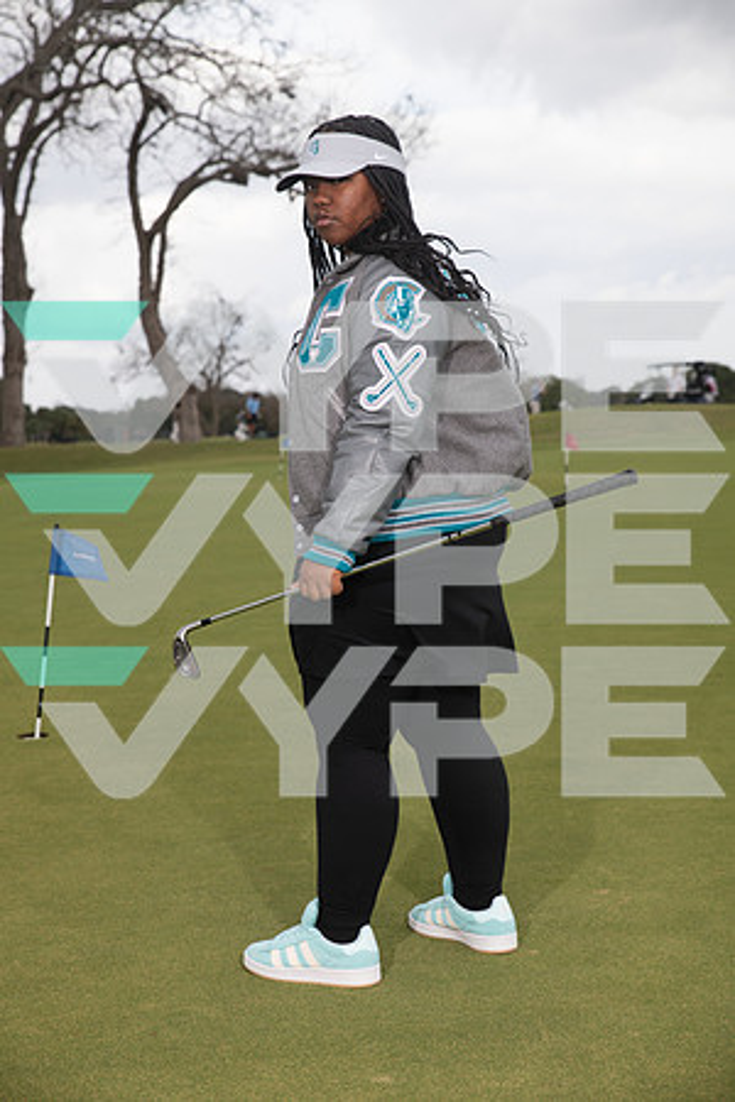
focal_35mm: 62
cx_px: 368
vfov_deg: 32.4
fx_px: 1899
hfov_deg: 21.9
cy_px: 551
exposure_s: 1/320
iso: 100
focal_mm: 62
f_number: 6.3
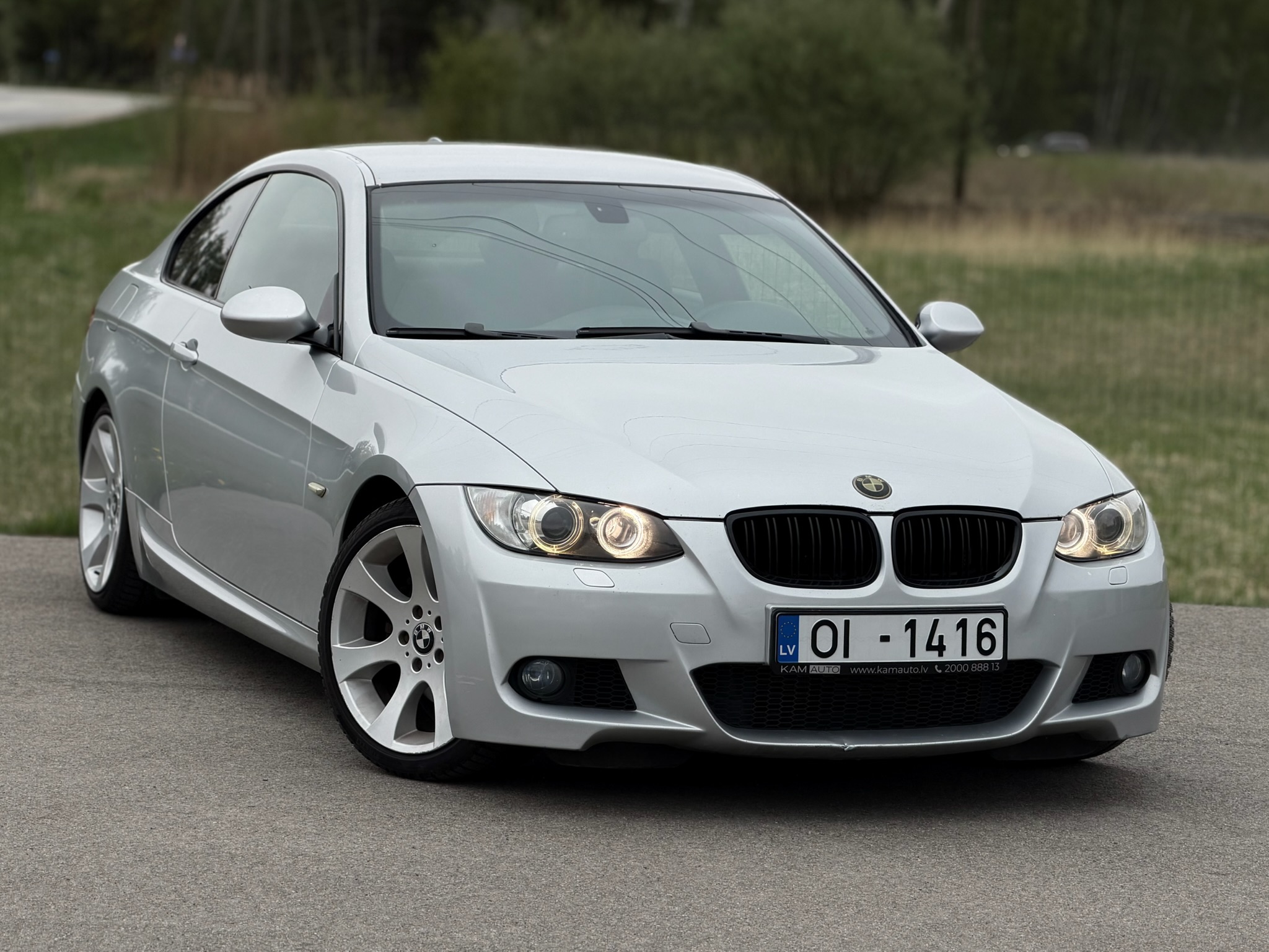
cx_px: 634
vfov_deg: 14.8
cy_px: 476
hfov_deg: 19.6
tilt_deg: -5.8
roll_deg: +0.0
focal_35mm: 100
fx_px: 3666
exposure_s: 1/288
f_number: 2.8
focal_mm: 16.89
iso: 50
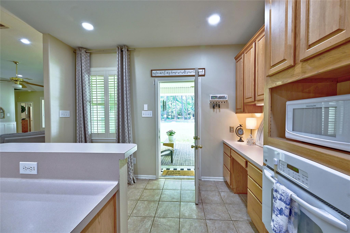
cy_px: 116
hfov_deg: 104.3
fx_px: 136
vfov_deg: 81.1
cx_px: 175
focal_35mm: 14
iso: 400
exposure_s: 1/13
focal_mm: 14
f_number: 8
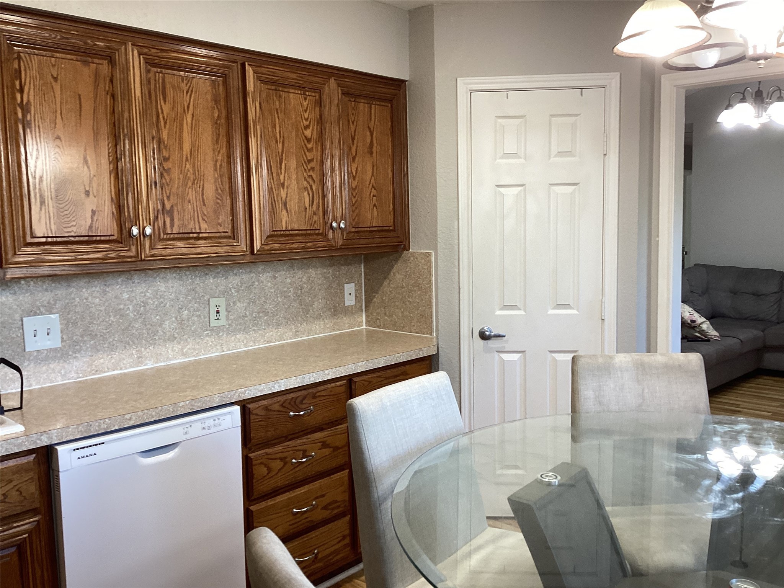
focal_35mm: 31
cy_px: 294
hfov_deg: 58.4
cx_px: 392
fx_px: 702
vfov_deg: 45.4
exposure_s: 1/60
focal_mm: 3.3
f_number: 2.4
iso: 64
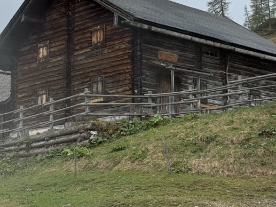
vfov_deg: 15.5
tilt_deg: +14.0
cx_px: 96
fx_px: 758
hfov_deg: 20.6
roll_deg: -0.1
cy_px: 46
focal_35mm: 95
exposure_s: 1/3378
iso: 64
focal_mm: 6.76
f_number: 1.78
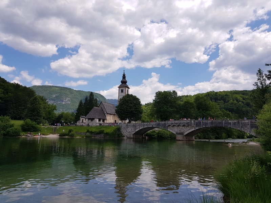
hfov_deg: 67.3
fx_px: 204
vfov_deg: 53.1
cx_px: 136
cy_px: 102
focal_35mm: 26
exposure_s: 1/2656
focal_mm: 4.2
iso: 40
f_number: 1.7
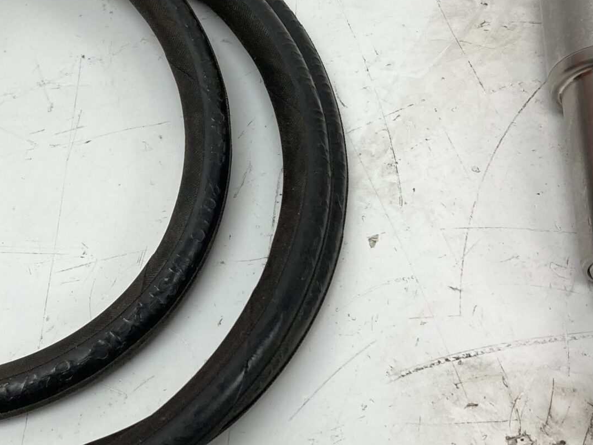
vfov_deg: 21.9
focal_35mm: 67
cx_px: 131
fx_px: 1148
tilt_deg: -60.2
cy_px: 170
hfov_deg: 28.4
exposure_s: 1/120
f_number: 1.8
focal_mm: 3.99
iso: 64
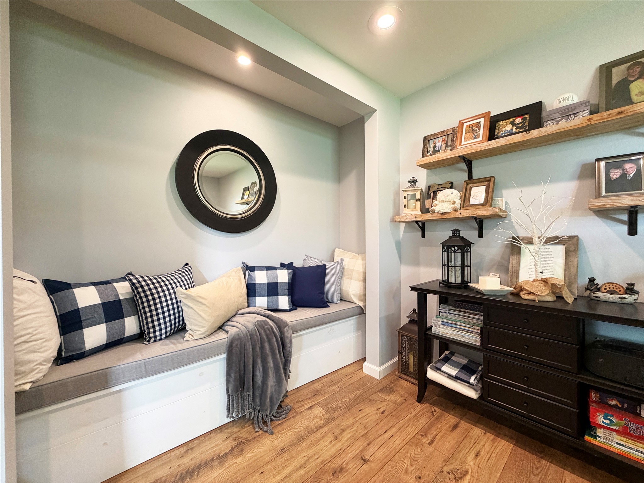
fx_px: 260
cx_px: 322
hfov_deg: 102.1
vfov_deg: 85.7
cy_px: 242
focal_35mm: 14
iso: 320
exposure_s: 1/60
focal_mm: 2.22
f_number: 2.2
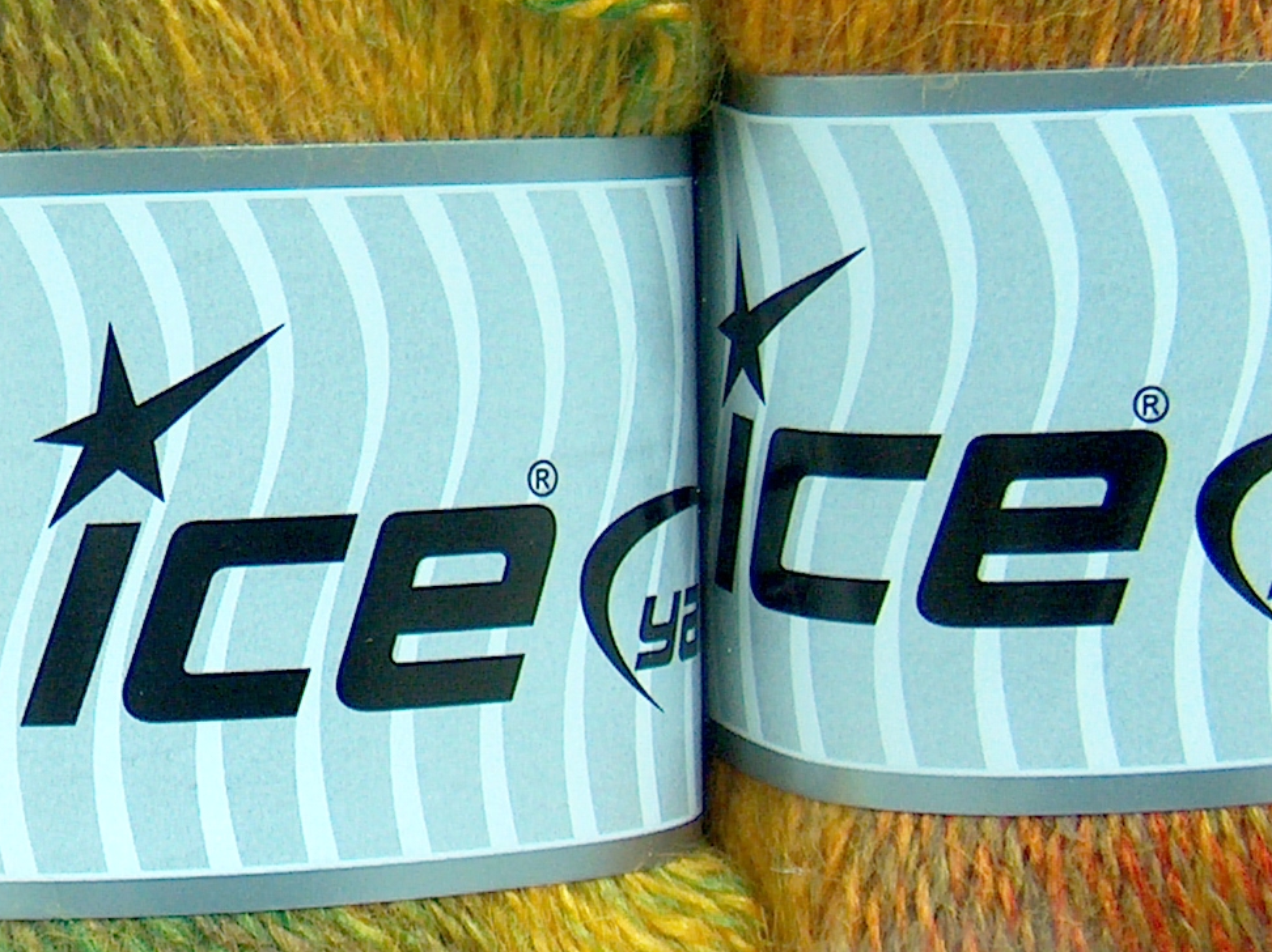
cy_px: 481
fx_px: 4334
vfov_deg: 12.5
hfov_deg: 16.0
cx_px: -315
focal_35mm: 118
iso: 200
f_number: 2.8
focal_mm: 8.96
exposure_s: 1/44.6
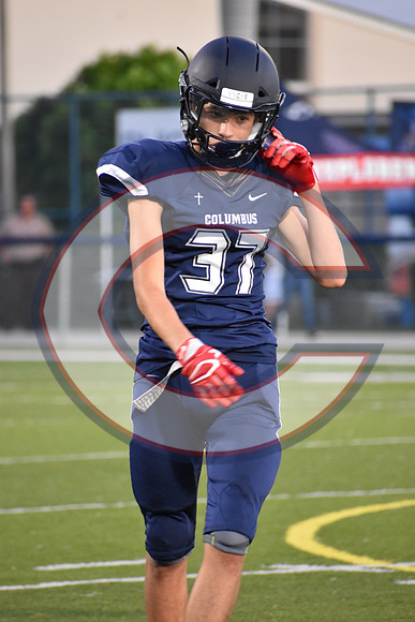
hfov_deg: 3.1
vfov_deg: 4.6
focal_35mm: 450
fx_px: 7776
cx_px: 208
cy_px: 311
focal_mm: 300
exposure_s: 1/80
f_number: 6.3
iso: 3200
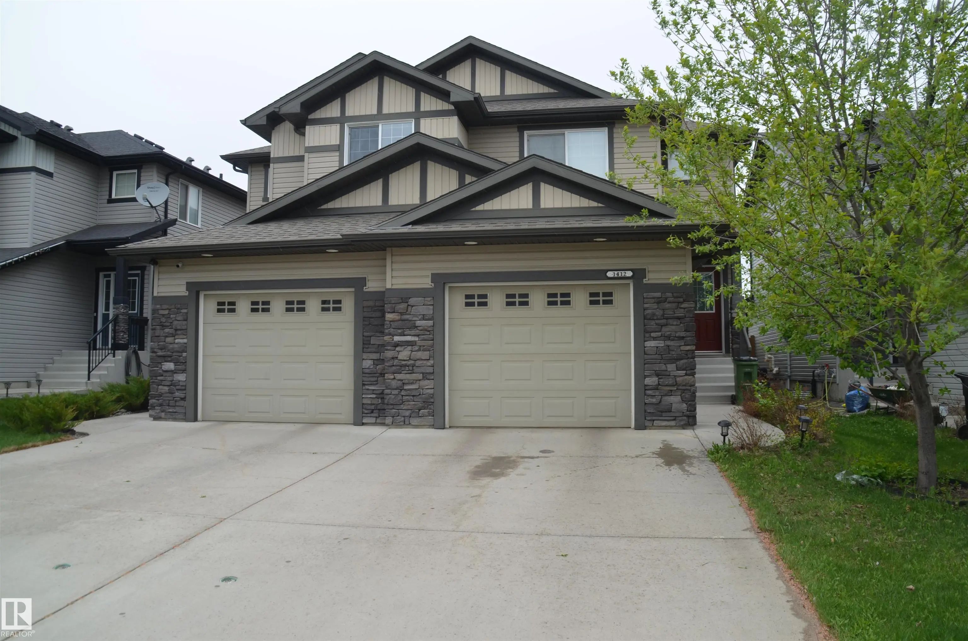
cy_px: 320
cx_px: 484
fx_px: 724
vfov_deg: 47.7
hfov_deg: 67.5
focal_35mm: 27
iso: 200
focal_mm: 18
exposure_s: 1/250
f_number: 8
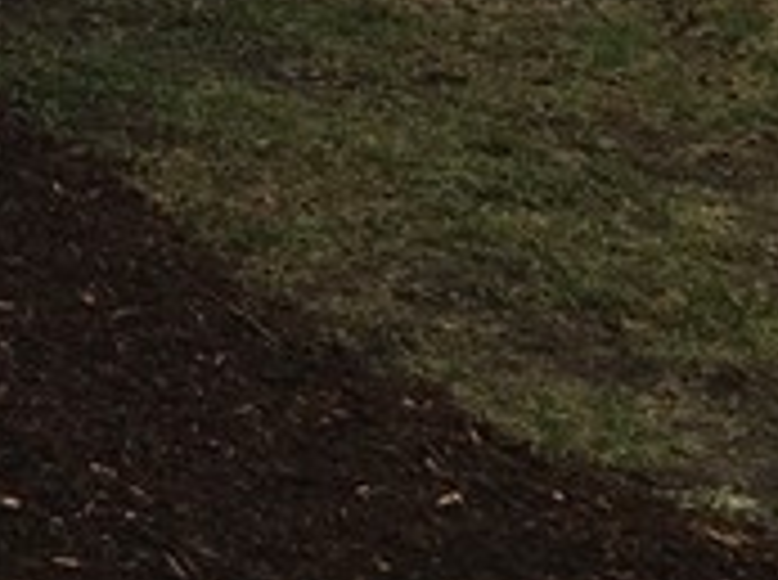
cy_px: -791
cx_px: -495
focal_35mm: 172
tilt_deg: +0.3
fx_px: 3858
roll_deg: +1.0
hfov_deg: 11.0
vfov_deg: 8.0
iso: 25
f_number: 2.2
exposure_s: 1/1183
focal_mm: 4.15
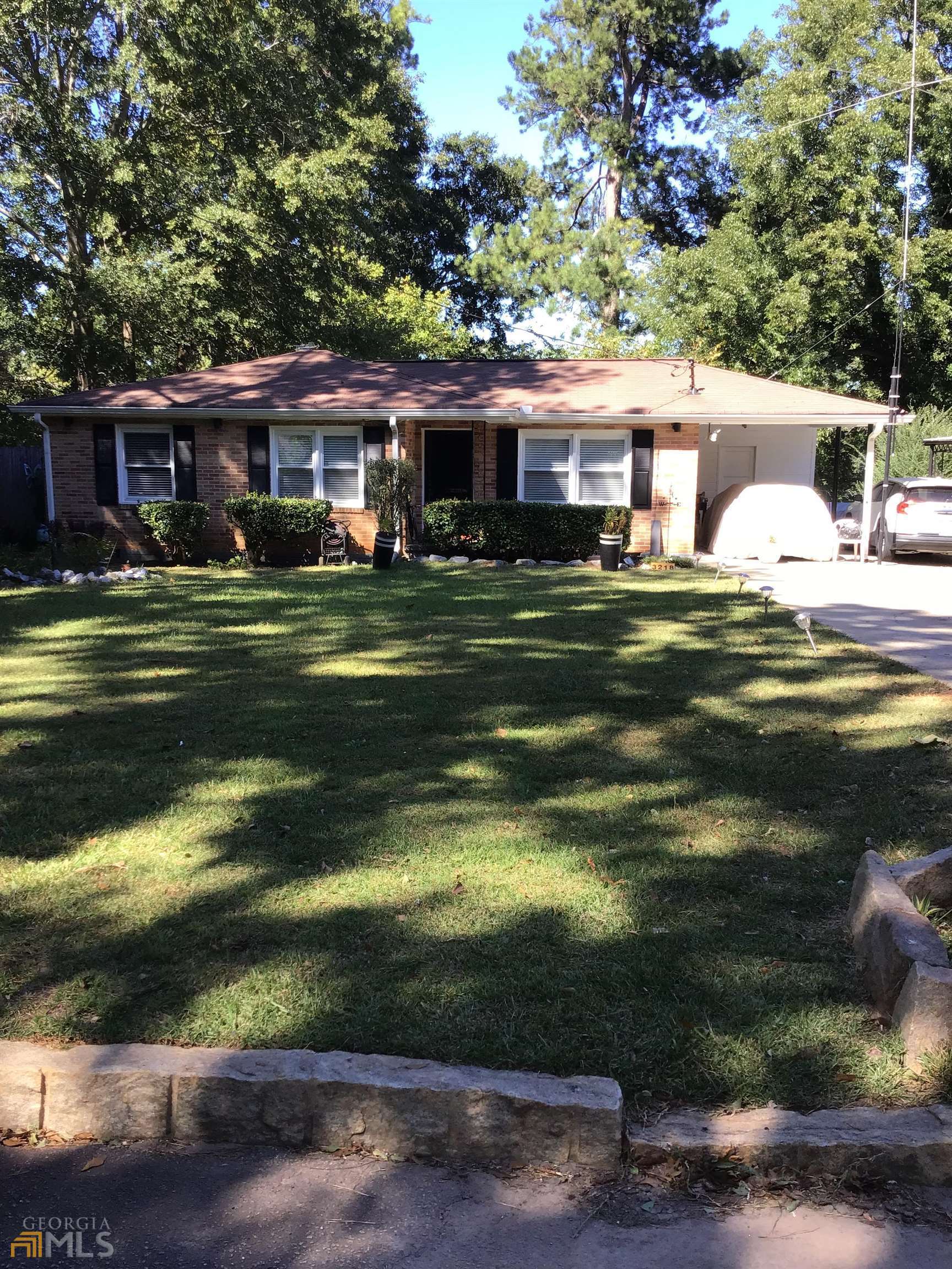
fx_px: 1137
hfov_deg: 45.4
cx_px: 476
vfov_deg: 58.4
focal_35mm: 31
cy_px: 634
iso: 25
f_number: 2.4
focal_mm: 3.3
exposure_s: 1/220
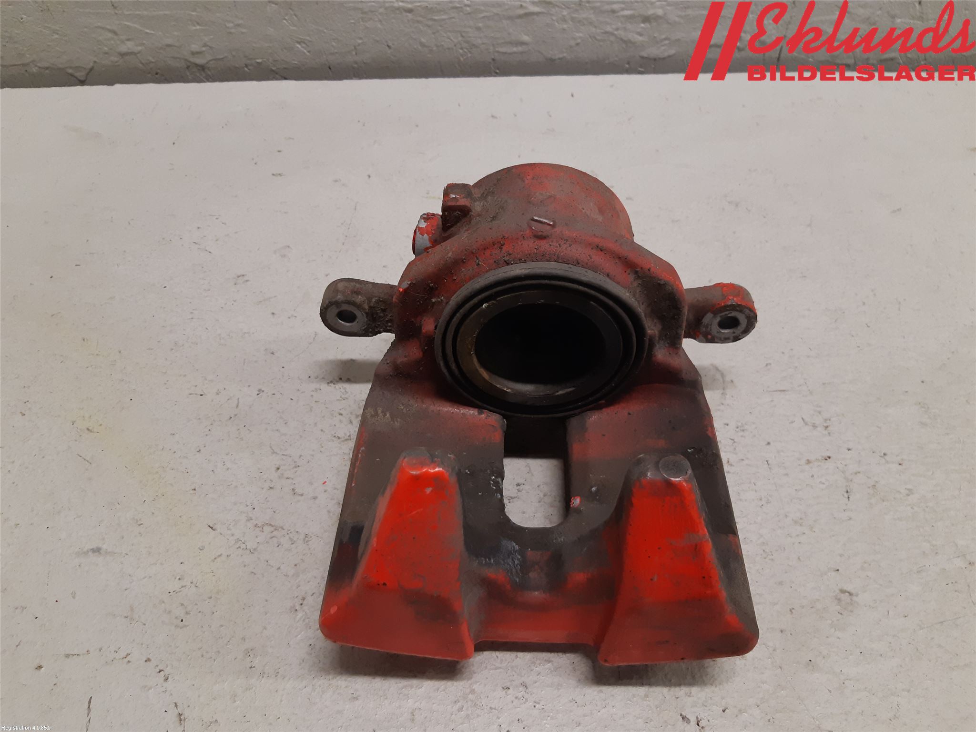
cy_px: 366
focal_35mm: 26
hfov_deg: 67.3
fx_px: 733
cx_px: 488
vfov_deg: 53.1
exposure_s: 1/50
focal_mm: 3.93
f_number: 1.7
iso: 125
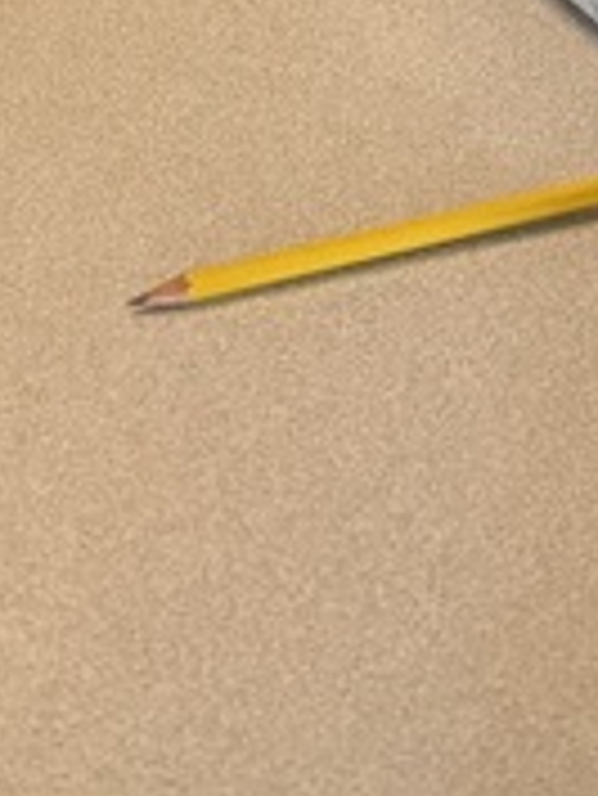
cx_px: -153
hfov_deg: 10.5
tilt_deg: -26.5
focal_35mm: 139
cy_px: -598
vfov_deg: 13.0
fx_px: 3198
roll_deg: +2.3
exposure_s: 1/60
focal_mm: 6.76
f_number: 1.78
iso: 250
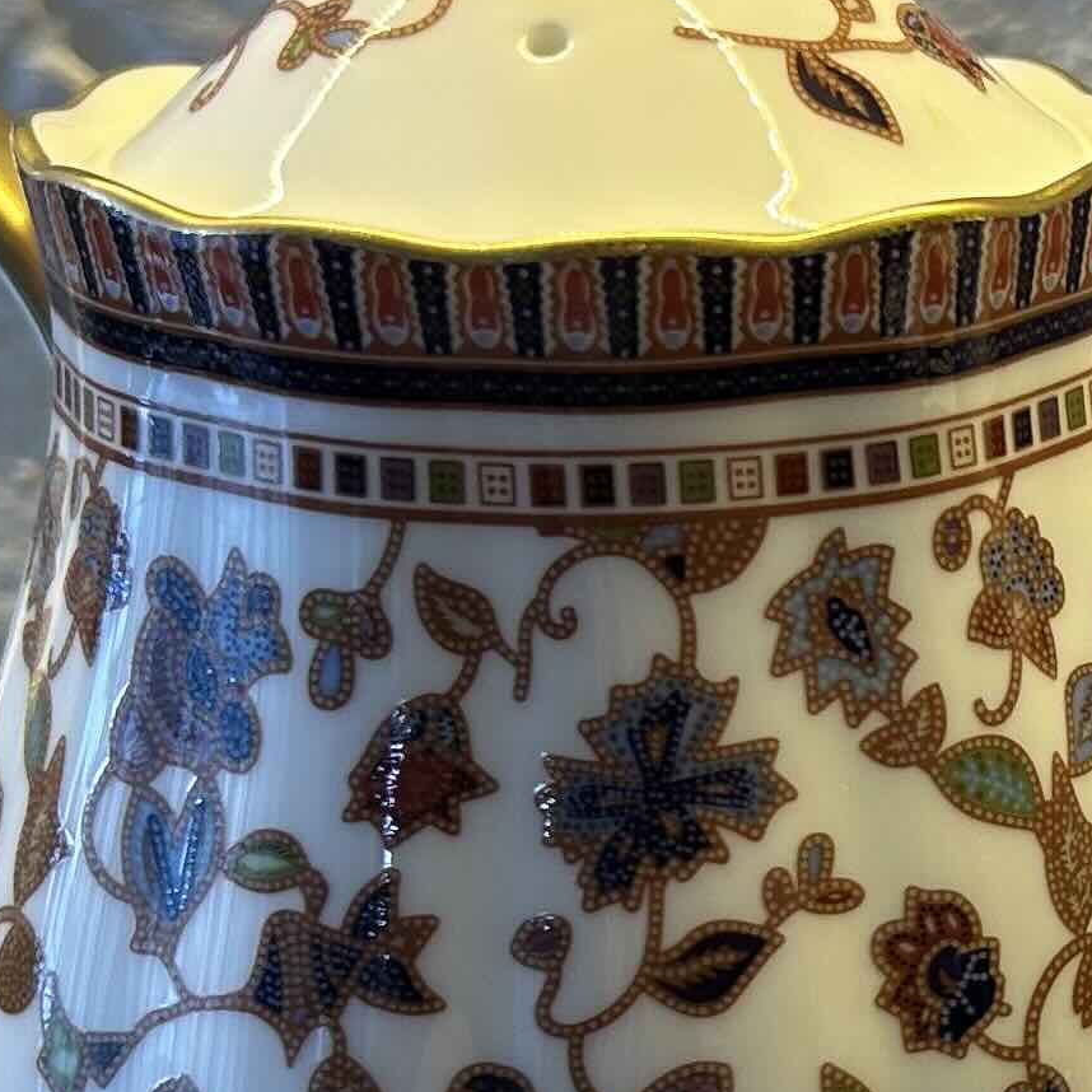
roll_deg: -0.9
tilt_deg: -21.9
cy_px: 934
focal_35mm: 108
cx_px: 1429
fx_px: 3855
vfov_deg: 16.0
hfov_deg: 15.3
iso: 64
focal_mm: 5.7
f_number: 1.5
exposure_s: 1/100
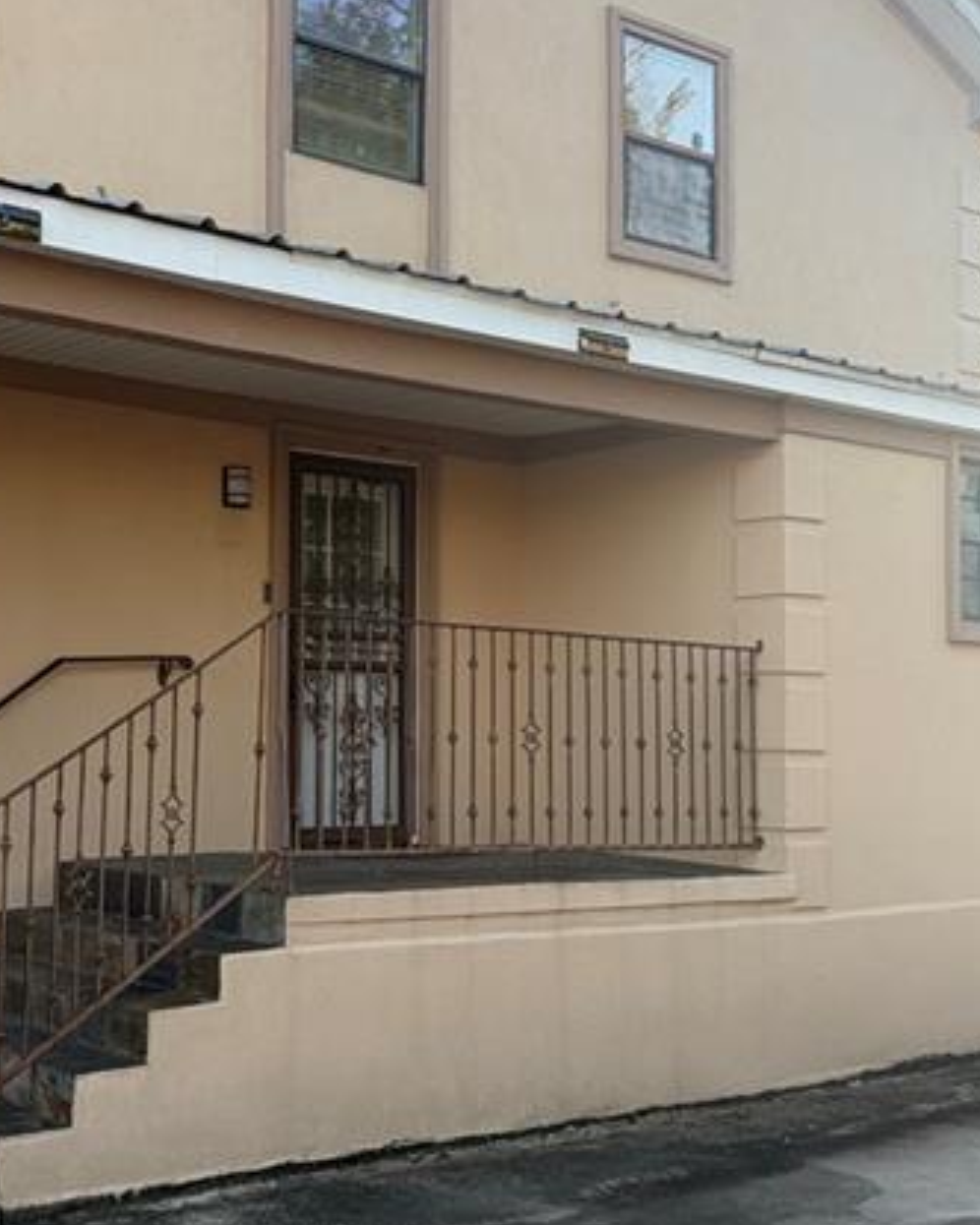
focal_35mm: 47
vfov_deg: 39.5
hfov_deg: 31.7
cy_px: 632
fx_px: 1704
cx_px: 289
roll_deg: -0.6
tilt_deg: +3.9
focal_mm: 5.96
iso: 64
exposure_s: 1/571
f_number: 1.6
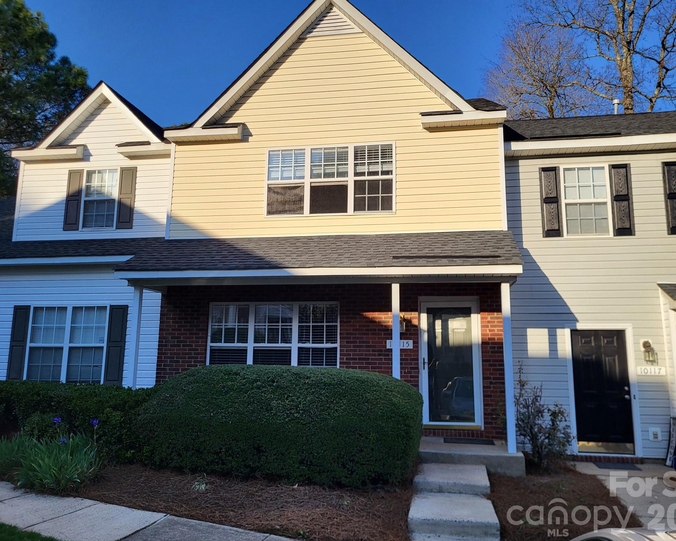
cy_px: 263
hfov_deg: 62.2
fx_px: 560
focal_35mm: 28
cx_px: 353
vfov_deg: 51.5
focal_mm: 5.4
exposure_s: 1/1925
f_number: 1.8
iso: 40
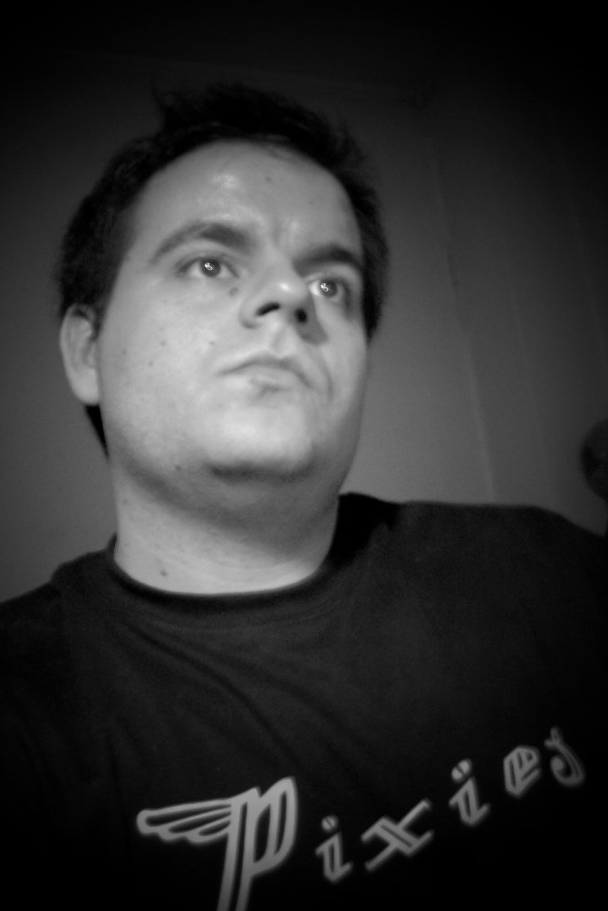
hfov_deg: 35.0
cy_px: 456
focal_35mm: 38
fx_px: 962
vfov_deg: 50.7
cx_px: 265
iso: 200
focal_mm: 6
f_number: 2.8
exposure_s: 1/2.5
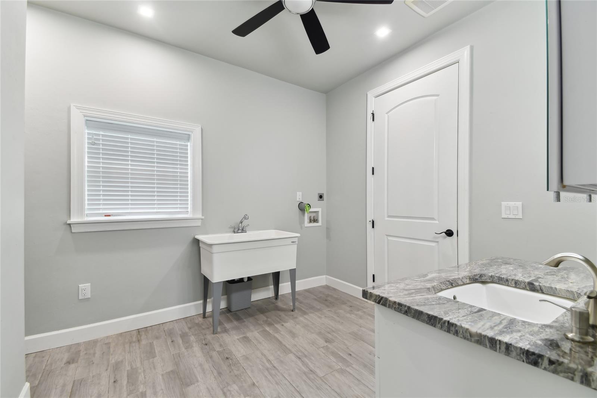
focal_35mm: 15
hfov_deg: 100.4
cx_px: 298
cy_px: 199
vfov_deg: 77.3
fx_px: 249
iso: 100
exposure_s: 1/4
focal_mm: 10
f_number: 7.1
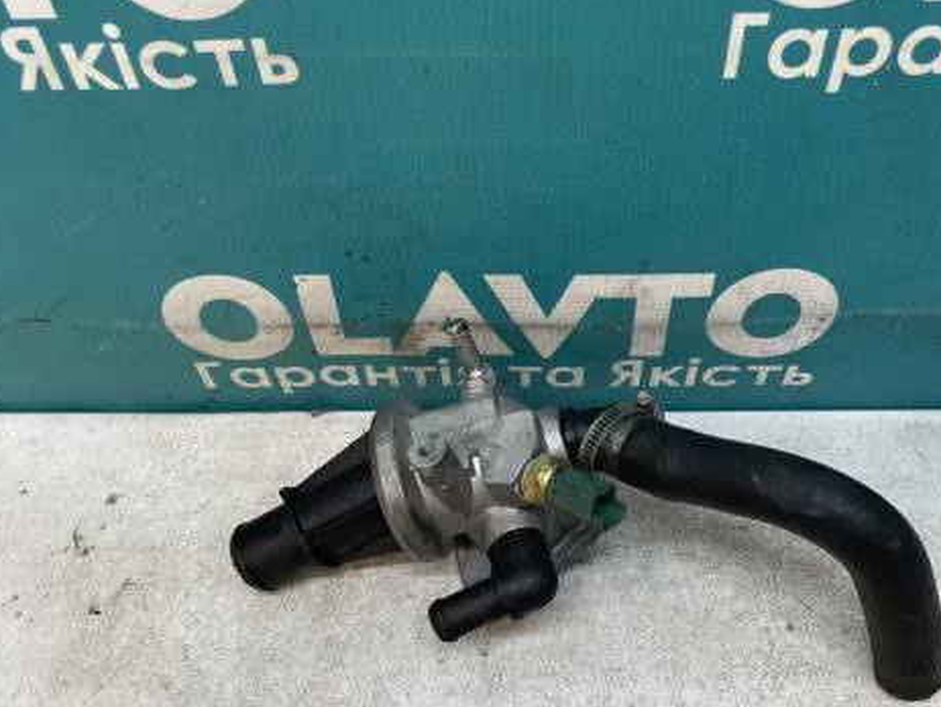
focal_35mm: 36
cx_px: 507
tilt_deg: -56.3
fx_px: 979
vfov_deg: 39.1
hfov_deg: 51.3
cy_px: 481
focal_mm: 4.2
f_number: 1.6
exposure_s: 1/100
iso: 100
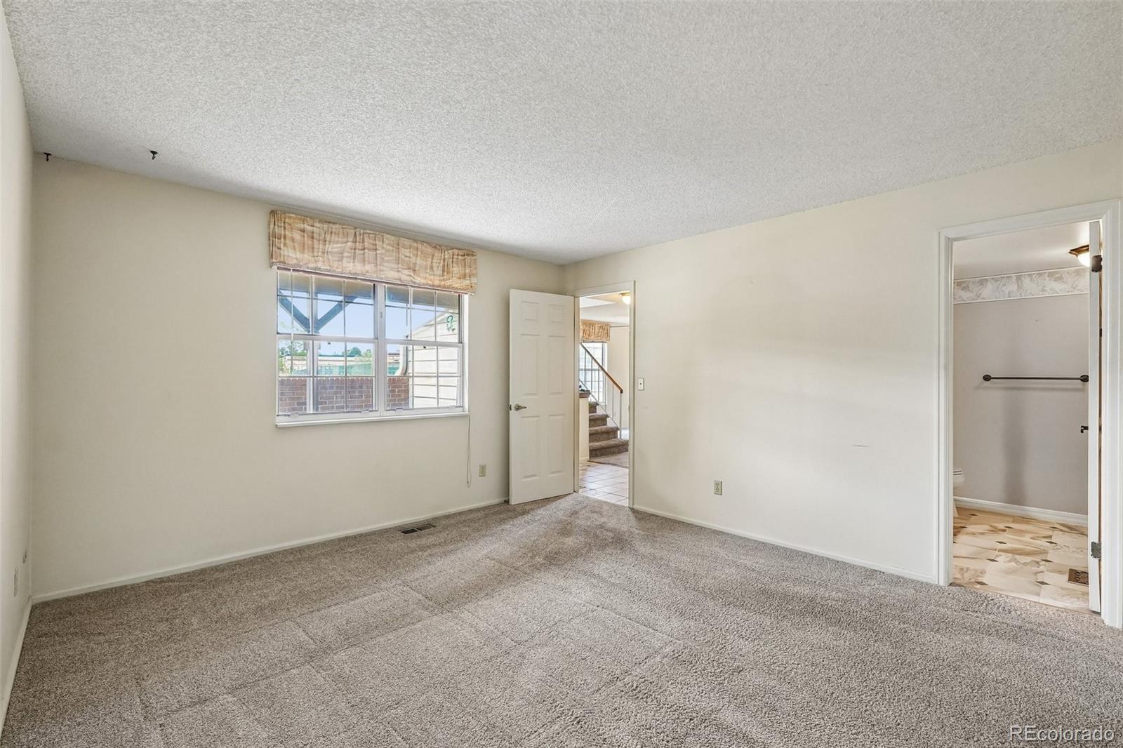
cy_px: 374
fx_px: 468
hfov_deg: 100.4
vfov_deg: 77.3
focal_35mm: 15
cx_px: 562
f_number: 8
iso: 800
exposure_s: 1/5
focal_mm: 10
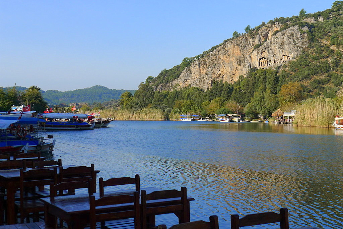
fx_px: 572
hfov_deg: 33.4
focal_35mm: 60
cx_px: 172
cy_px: 114
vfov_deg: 22.6
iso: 80
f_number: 4
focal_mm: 12.8
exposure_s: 1/640
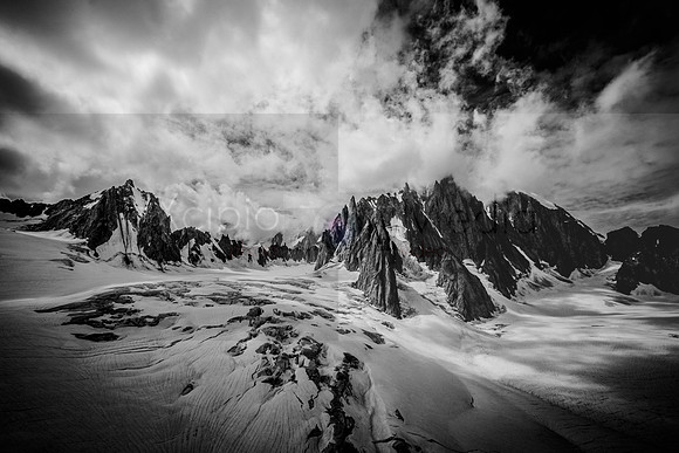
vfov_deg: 77.4
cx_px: 340
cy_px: 226
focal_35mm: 15
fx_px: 283
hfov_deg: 100.4
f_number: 14
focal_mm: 10
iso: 200
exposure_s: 1/600
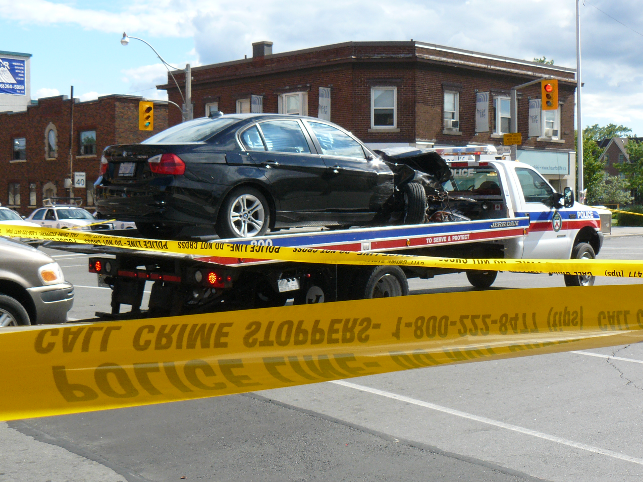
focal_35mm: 52
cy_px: 241
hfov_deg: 36.8
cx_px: 322
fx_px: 966
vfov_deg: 28.0
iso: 100
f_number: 5.6
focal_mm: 7.1
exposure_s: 1/250
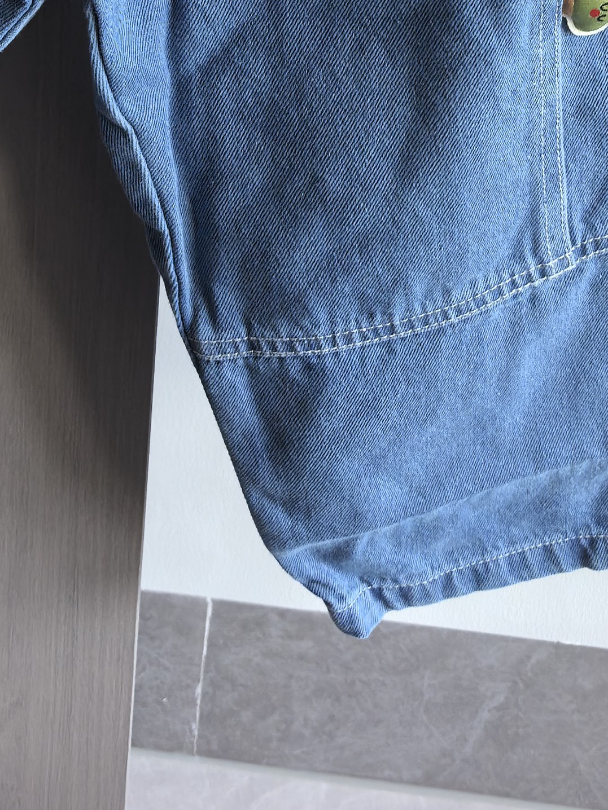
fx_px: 1803
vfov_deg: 22.0
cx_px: 99
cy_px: -324
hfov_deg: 18.9
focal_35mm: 77
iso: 160
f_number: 2
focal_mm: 6.98
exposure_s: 1/50
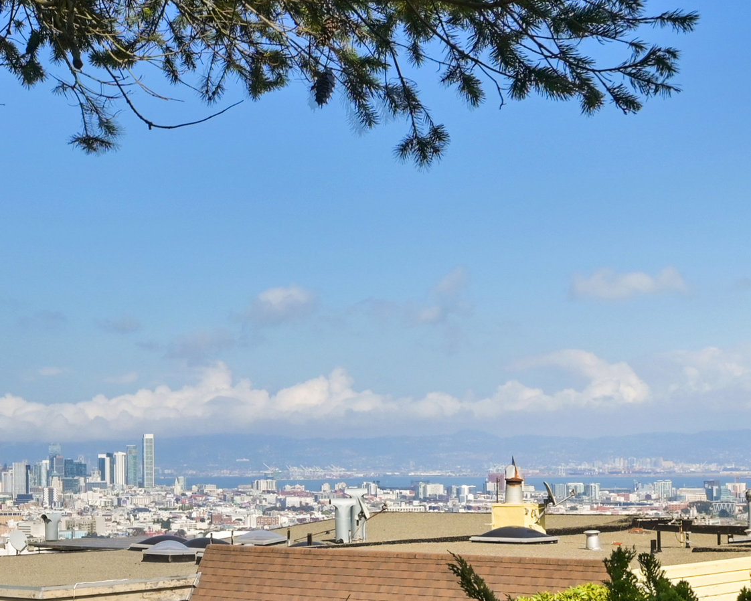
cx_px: 194
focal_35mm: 69
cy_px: 371
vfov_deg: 22.1
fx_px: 1534
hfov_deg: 27.2
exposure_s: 1/2500
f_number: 9
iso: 400
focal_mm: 22
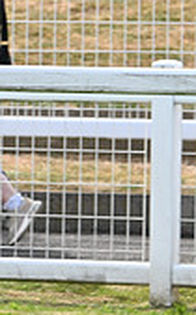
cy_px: 51
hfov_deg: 2.6
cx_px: -239
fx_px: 4360
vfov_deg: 4.1
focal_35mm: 508
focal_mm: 145
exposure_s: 1/800
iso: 400
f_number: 5.6
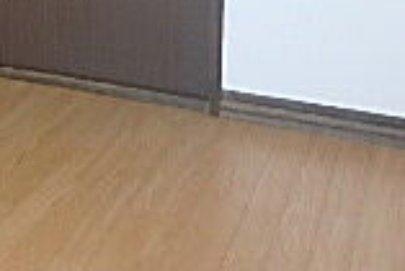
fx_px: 1002
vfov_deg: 13.3
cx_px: -8
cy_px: -266
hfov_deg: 21.9
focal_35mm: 89
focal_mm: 3.7
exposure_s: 1/40
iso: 200
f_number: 3.5
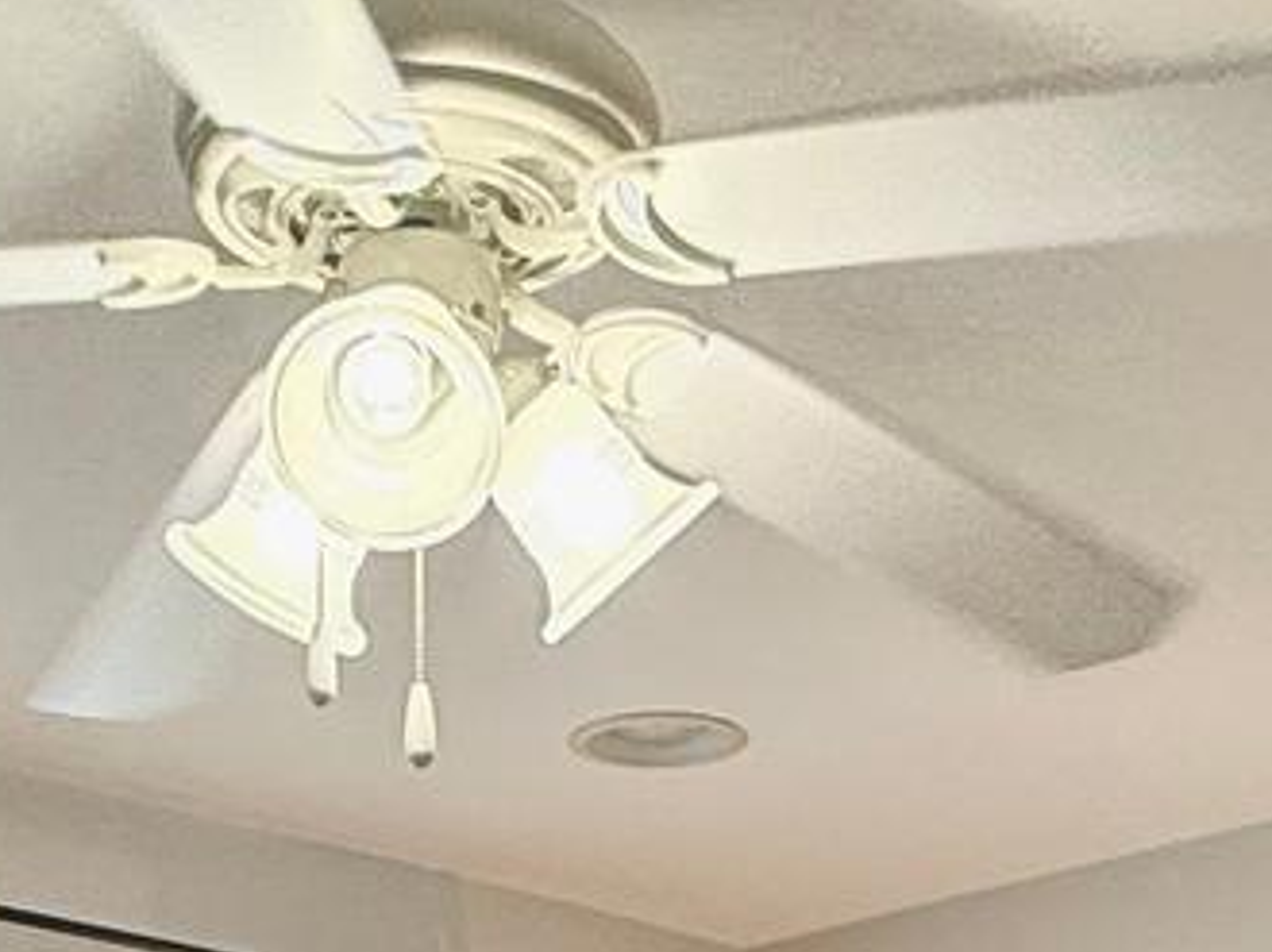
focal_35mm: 87
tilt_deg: -2.8
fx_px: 3195
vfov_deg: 14.2
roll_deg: -0.5
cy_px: 1908
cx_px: 624
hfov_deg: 22.5
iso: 80
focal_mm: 2.22
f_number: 2.2
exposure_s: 1/120
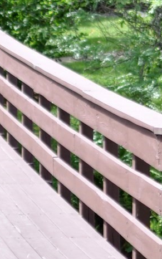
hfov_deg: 5.6
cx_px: 162
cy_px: 76
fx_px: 1660
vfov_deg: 8.9
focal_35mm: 235
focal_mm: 35
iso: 200
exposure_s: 1/1600
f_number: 2
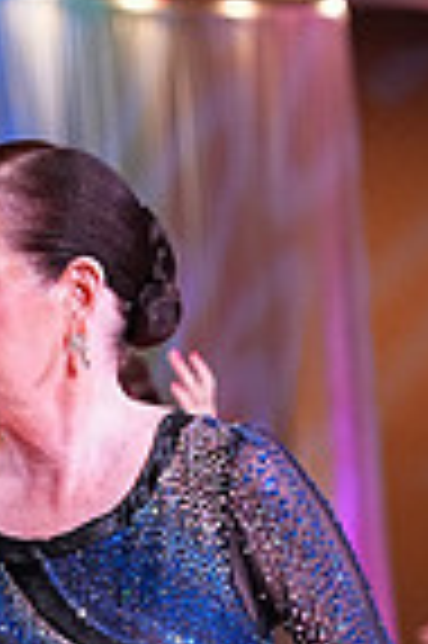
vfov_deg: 5.7
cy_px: 919
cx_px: -309
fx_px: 6453
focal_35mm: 361
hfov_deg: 3.8
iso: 3200
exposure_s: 1/400
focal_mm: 89
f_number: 4.5
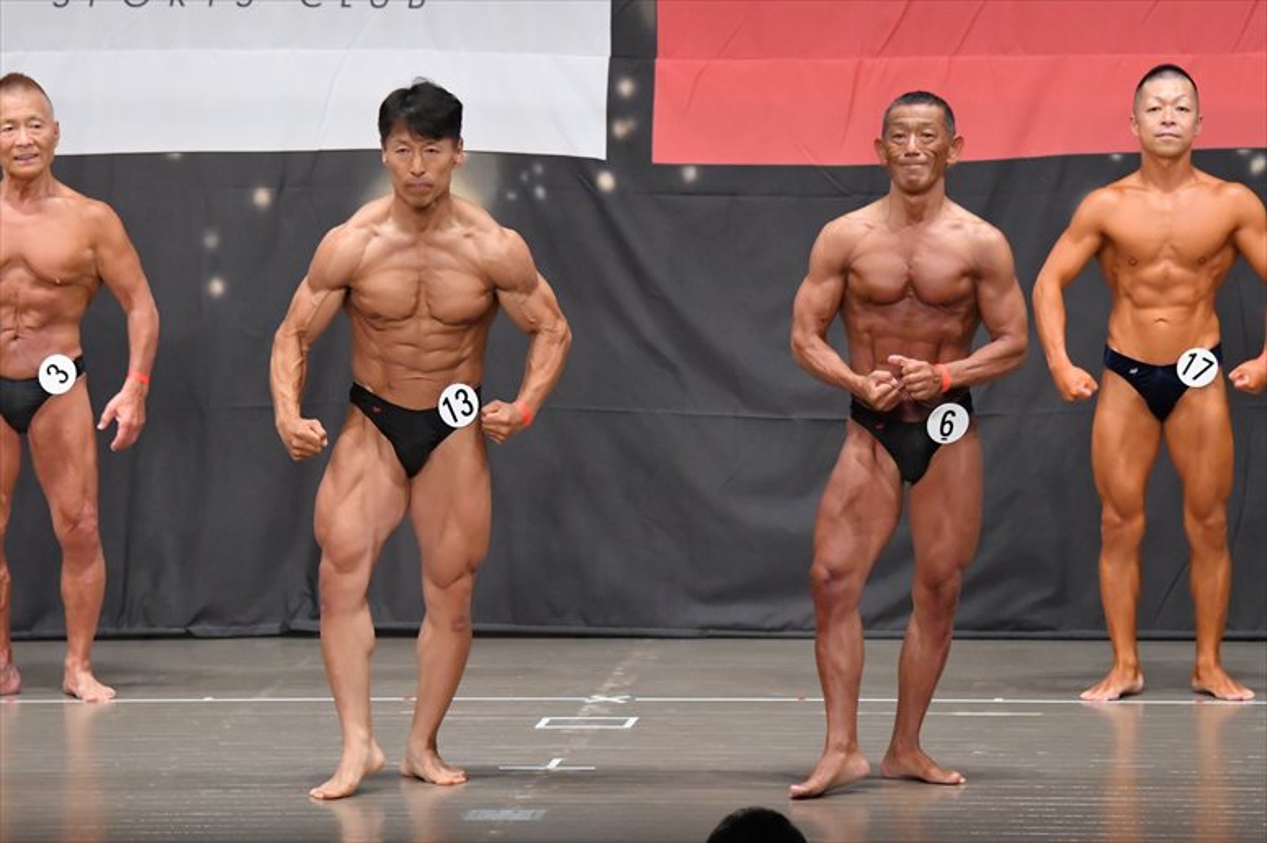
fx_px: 7106
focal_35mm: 202
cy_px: 422
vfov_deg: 6.8
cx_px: 634
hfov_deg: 10.2
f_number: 5.6
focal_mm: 135
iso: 6400
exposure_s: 1/400
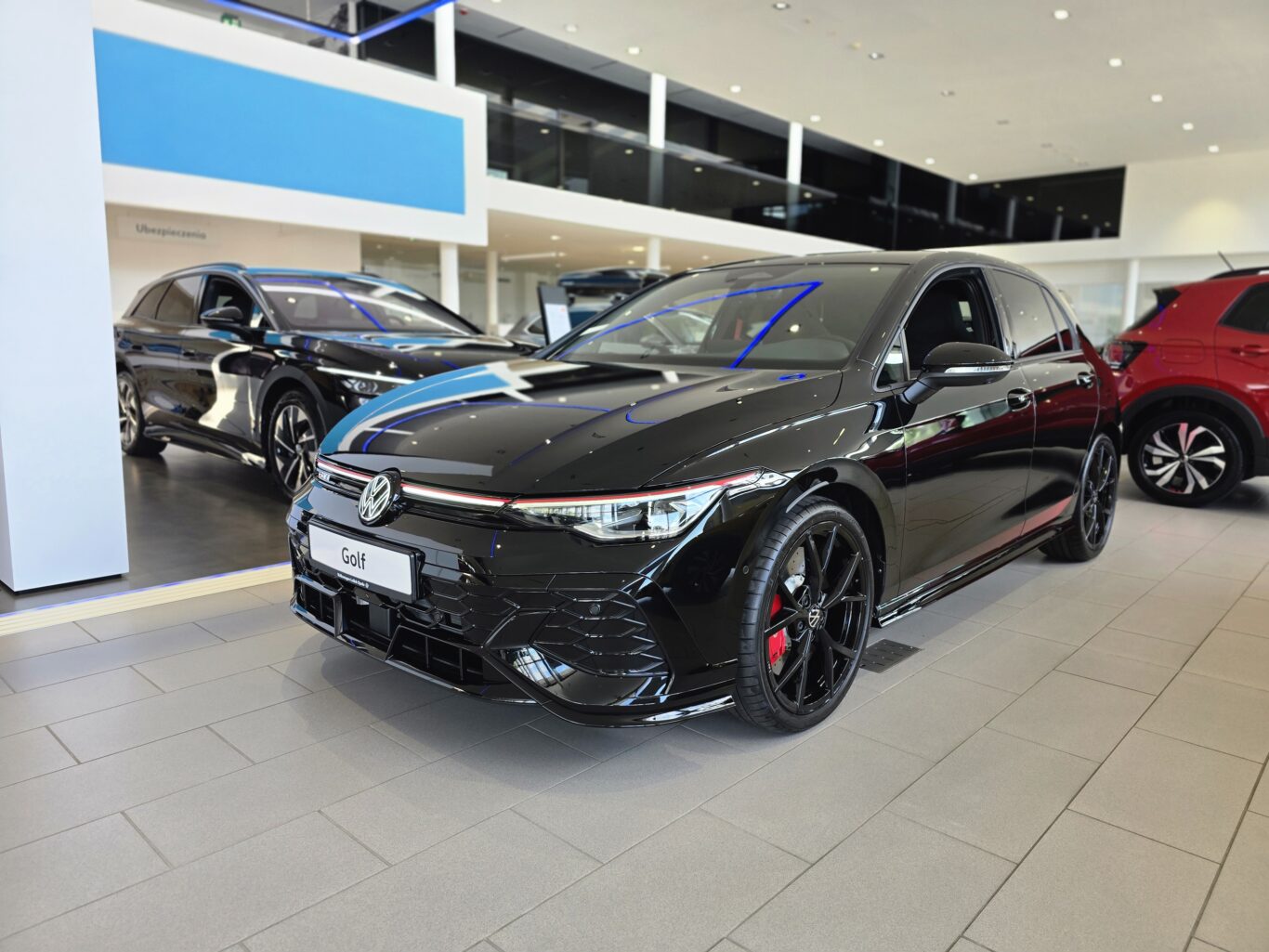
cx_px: 634
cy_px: 476
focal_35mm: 23
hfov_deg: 73.9
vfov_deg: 58.9
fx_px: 843
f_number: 1.7
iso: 40
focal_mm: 6.3
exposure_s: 1/100
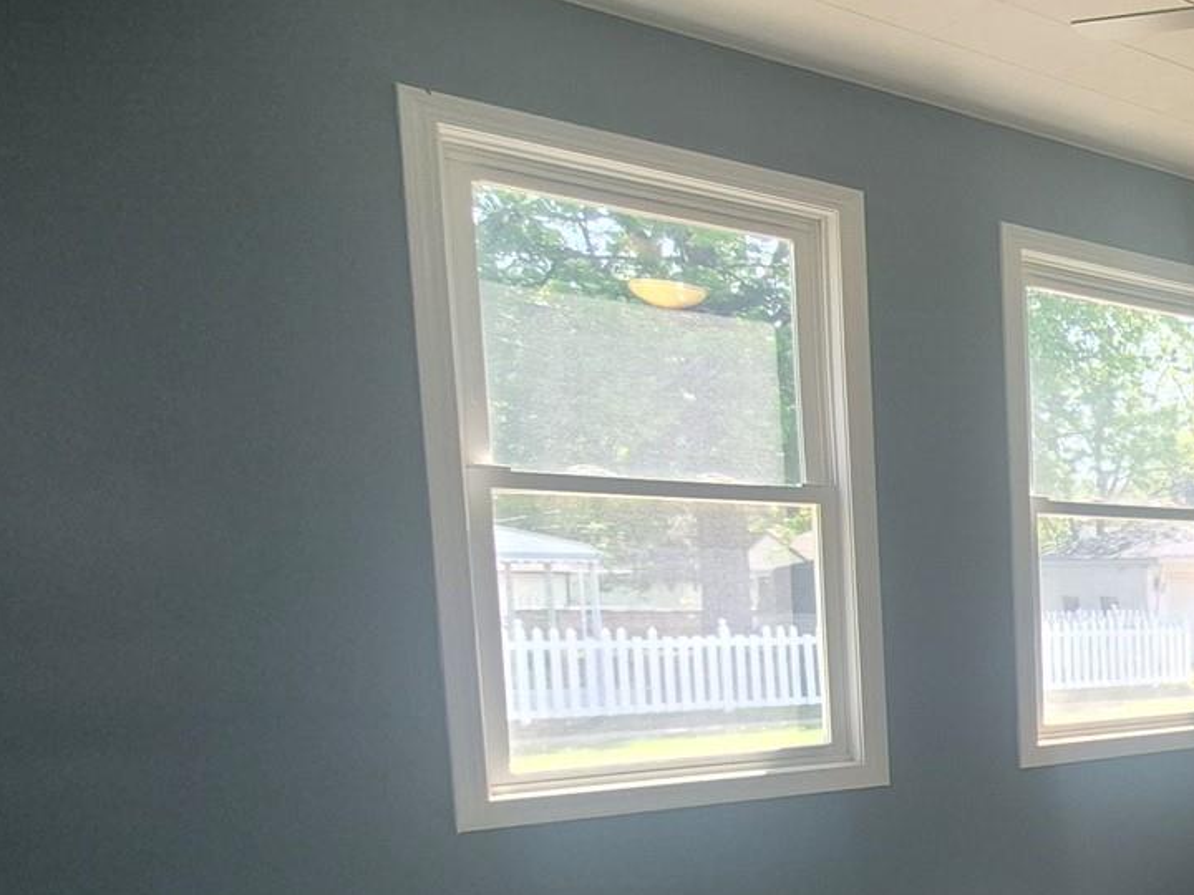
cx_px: 1559
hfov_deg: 34.7
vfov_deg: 37.2
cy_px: 729
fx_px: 1276
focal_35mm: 37
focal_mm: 1.74
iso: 64
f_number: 2.2
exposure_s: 1/120
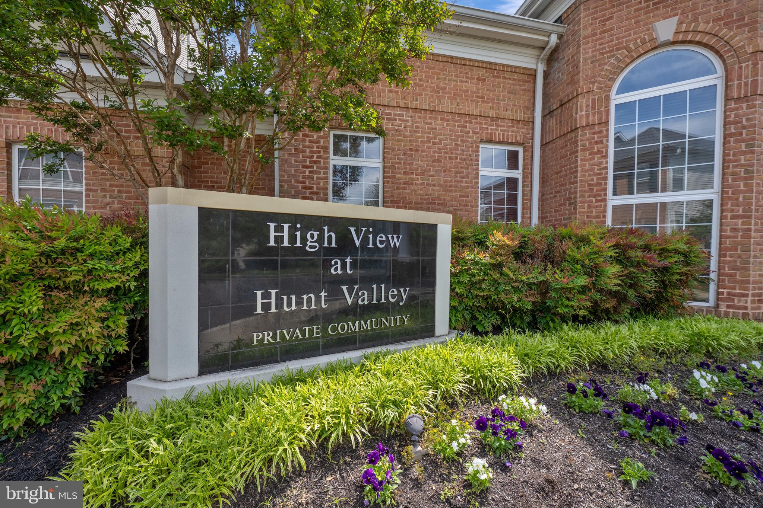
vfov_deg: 81.2
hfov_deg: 104.3
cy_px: 254
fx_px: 297
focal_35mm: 14
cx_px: 382
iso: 320
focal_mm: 14
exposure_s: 1/250
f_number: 8
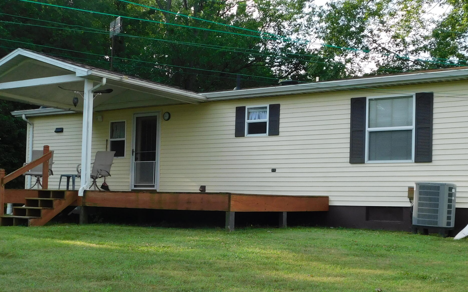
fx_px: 650
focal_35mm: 51
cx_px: 247
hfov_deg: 39.6
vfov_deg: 25.2
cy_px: 189
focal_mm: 5.3
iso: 125
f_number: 3.2
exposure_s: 1/500
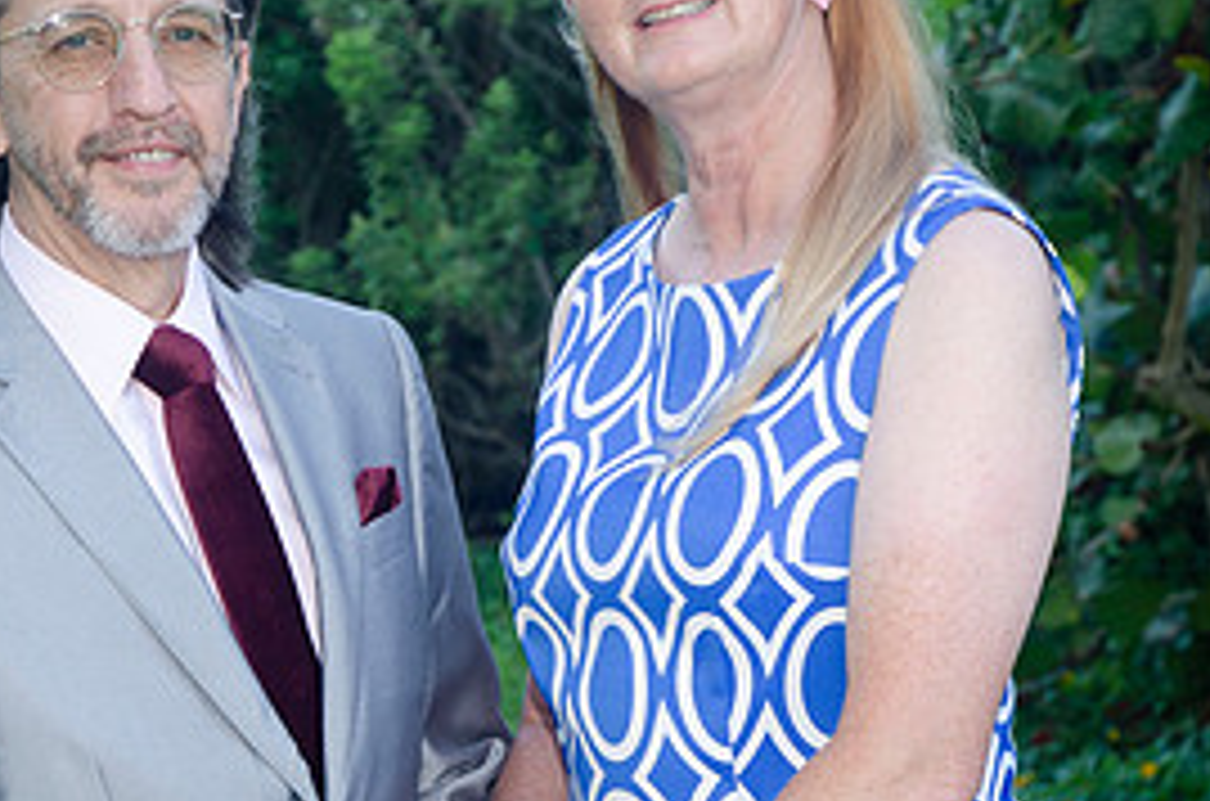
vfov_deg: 8.4
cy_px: 486
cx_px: 450
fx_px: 5432
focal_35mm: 162
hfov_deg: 12.7
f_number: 5
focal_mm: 50
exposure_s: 1/60
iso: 100
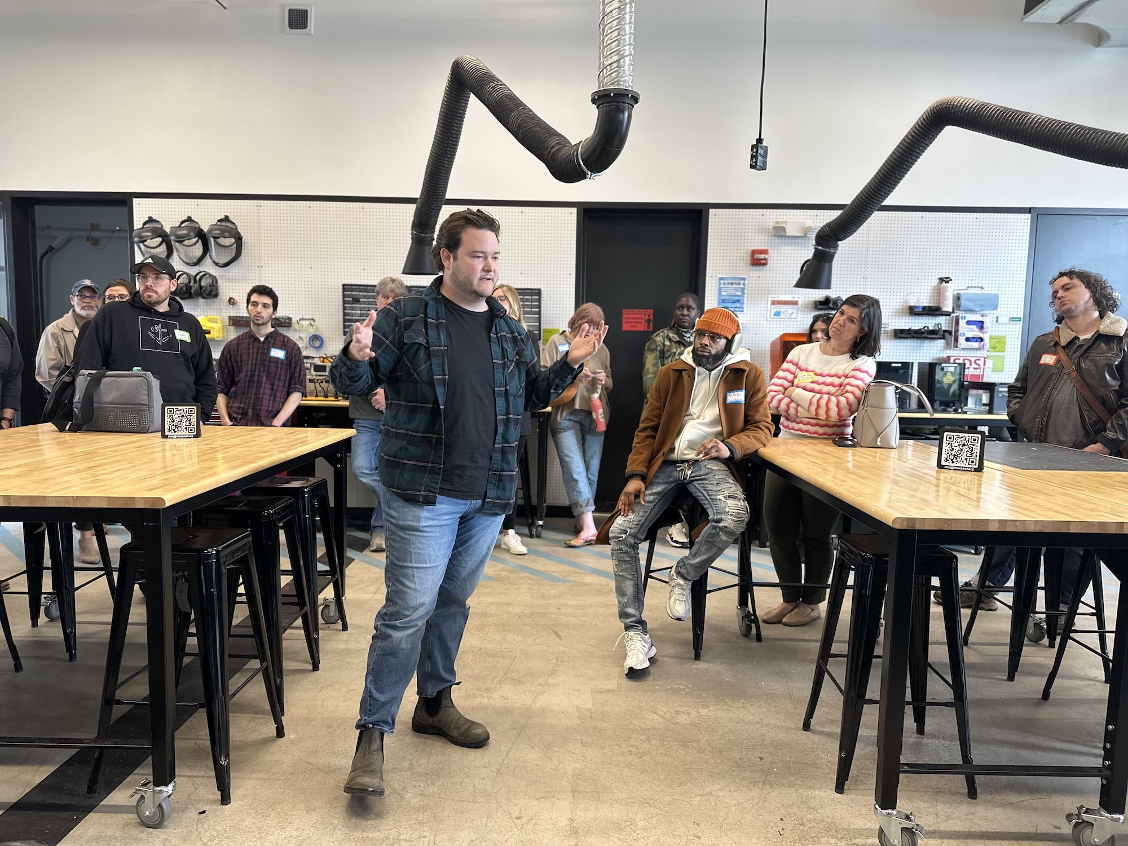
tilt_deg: -4.9
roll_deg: -1.6
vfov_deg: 56.8
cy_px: 423
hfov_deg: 71.6
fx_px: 782
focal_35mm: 24
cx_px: 564
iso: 200
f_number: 1.78
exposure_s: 1/121
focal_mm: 6.86
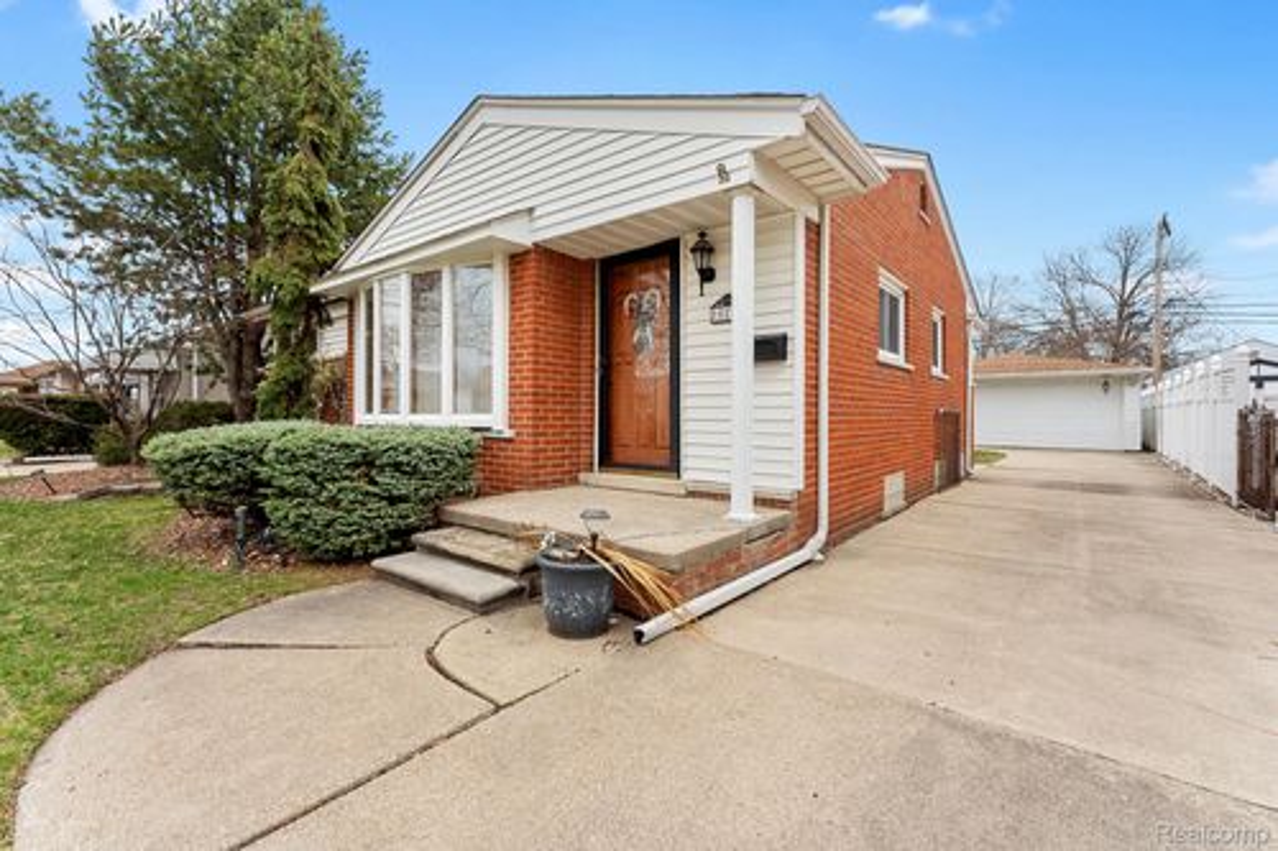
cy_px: 426
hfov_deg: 98.9
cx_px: 639
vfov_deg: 75.8
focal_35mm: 15
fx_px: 546
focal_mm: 15.4
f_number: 8
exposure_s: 1/160
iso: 500
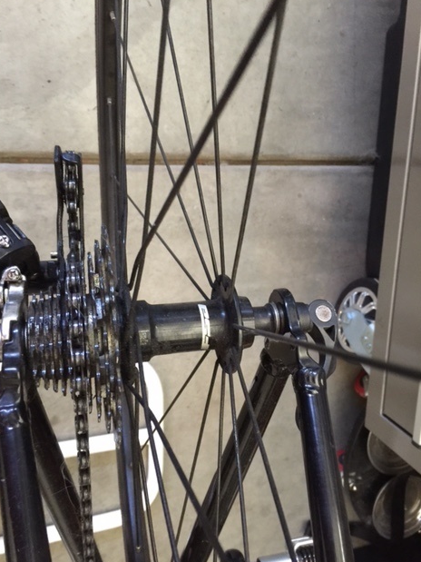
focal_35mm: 30
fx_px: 487
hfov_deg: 46.8
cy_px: 278
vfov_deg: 60.0
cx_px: 204
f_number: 2.2
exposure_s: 1/4
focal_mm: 4.15
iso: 100
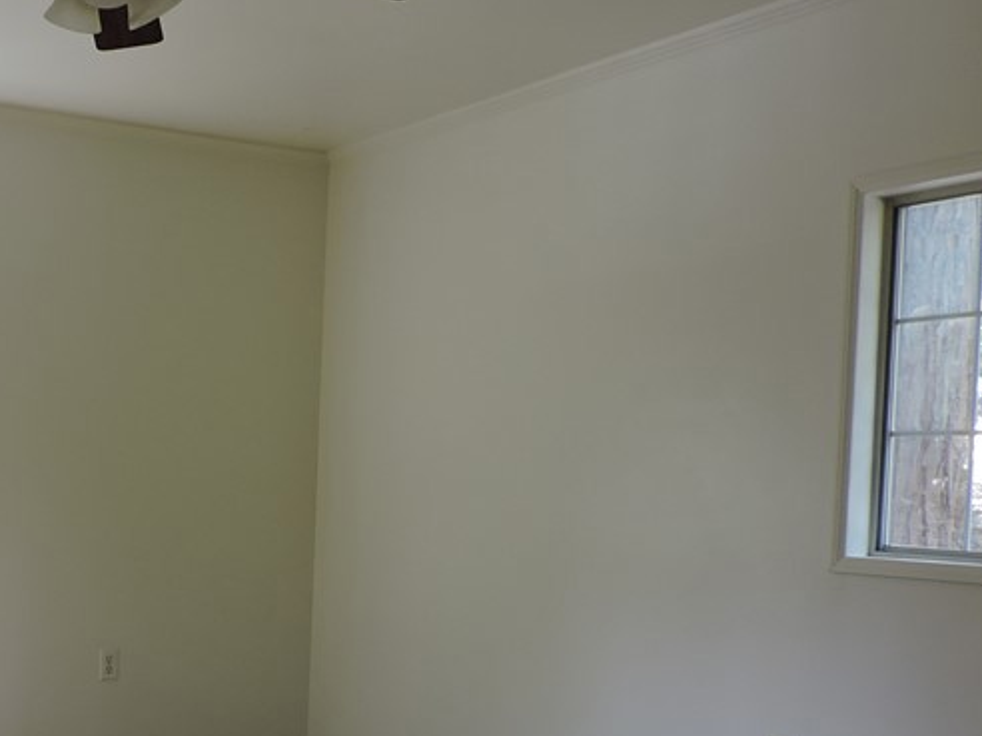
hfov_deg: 35.7
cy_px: 527
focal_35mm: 50
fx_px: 1418
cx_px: 86
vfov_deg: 28.8
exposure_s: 1/30
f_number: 3
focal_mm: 4.3
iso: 125
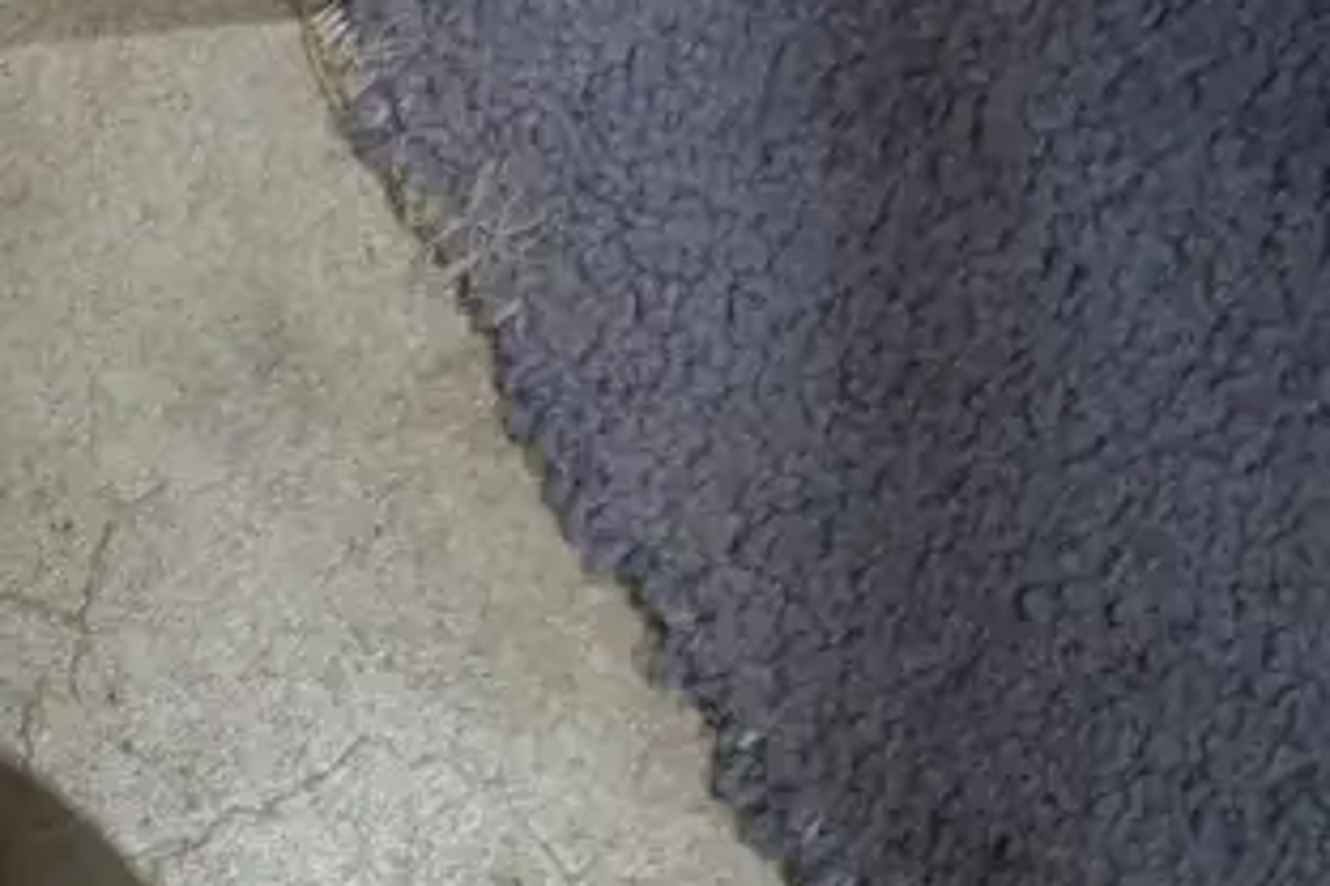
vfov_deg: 11.1
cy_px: -671
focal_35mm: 116
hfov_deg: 16.0
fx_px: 4285
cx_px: -750
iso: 250
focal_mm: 17
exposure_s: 1/60
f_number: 4
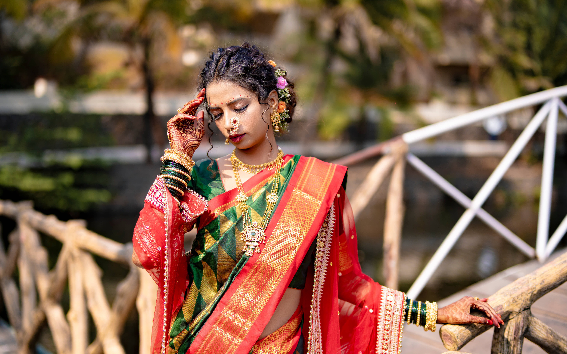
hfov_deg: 39.6
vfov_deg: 25.3
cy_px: 189
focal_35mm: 51
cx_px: 283
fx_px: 788
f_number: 1.4
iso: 80
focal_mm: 50
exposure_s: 1/8000
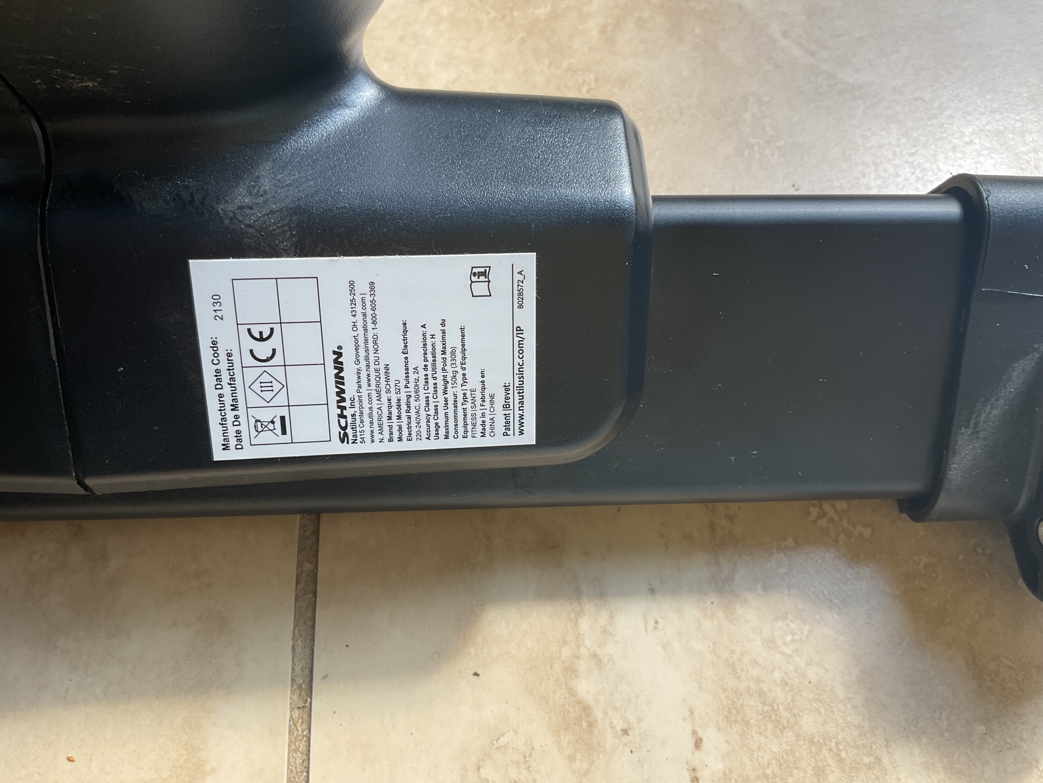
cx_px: 522
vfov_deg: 48.2
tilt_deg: -62.3
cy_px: 392
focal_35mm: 29
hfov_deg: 61.7
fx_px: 874
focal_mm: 3
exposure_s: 1/133
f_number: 1.8
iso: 16
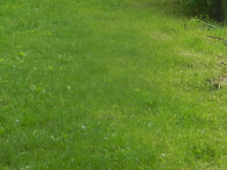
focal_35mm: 261
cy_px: -186
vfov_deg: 5.6
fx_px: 1712
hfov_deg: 7.2
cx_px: 491
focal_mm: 9.4
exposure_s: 1/60
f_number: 4.4
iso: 160
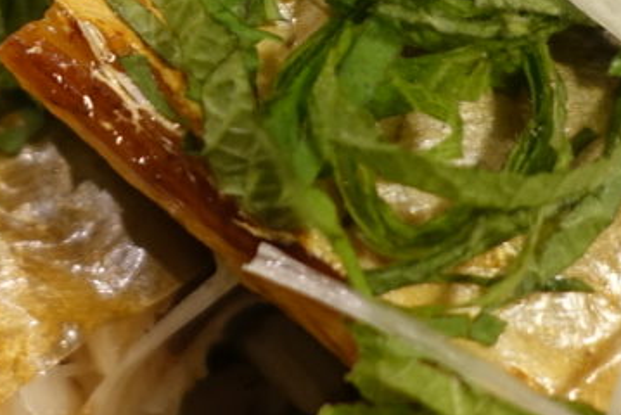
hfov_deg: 18.6
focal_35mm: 108
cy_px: 10
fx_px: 1864
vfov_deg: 12.6
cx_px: 71
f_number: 2
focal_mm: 8.8
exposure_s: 1/30
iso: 250
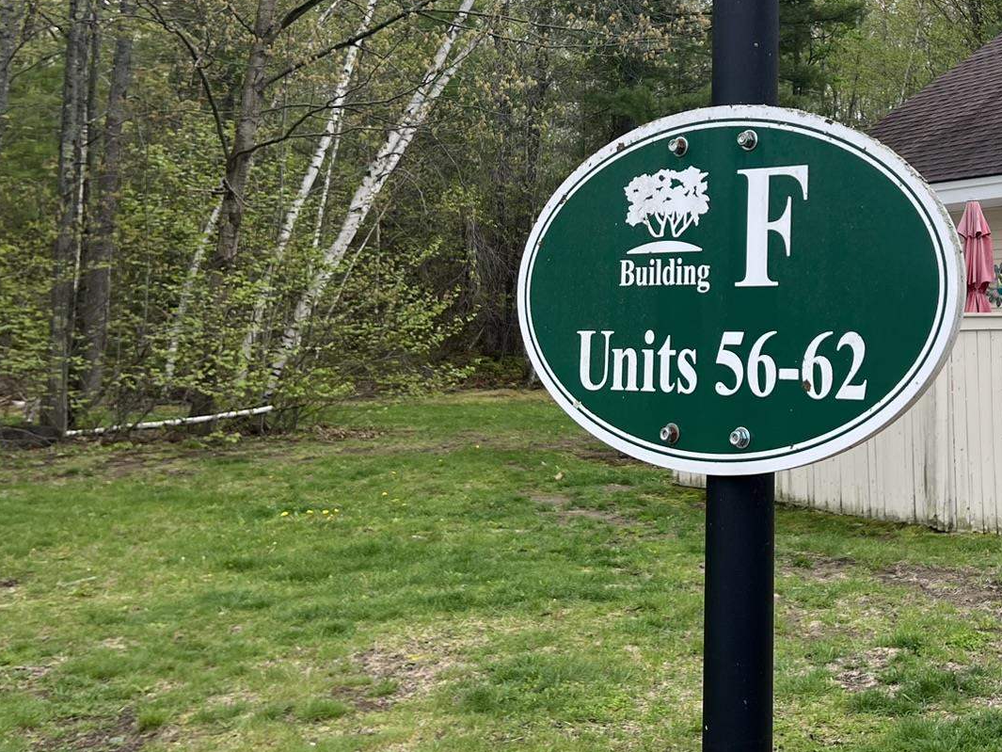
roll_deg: +0.4
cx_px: 735
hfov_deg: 37.4
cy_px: 230
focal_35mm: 50
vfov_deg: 28.8
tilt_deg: +4.7
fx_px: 1447
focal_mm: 5.7
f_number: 1.5
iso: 50
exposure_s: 1/965
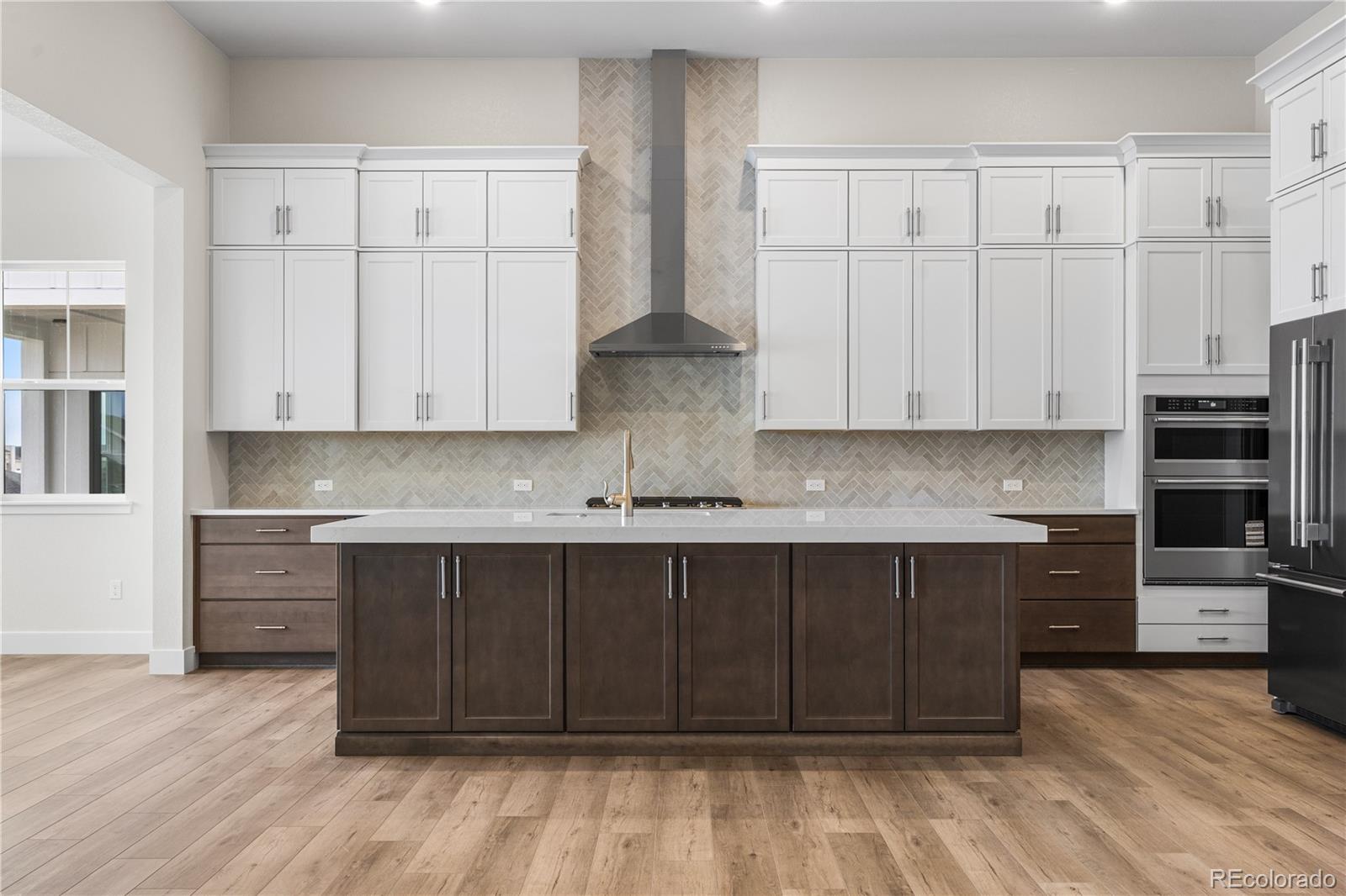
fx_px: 1308
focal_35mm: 35
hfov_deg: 54.4
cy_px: 448
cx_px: 673
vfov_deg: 37.8
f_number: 8
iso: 500
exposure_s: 1/8
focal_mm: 35
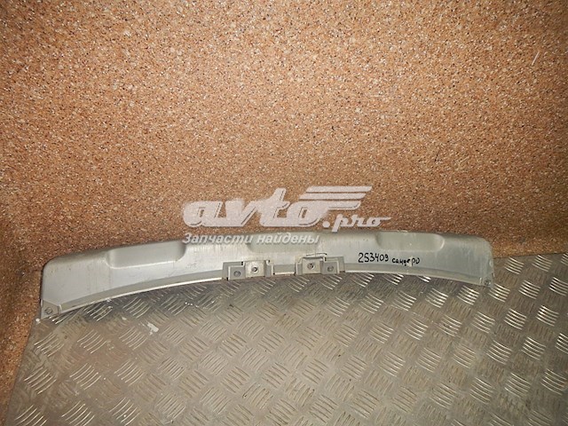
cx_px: 284
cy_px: 213
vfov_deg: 49.7
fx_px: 459
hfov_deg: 63.4
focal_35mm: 28
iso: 250
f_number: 7.8
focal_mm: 5
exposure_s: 1/30
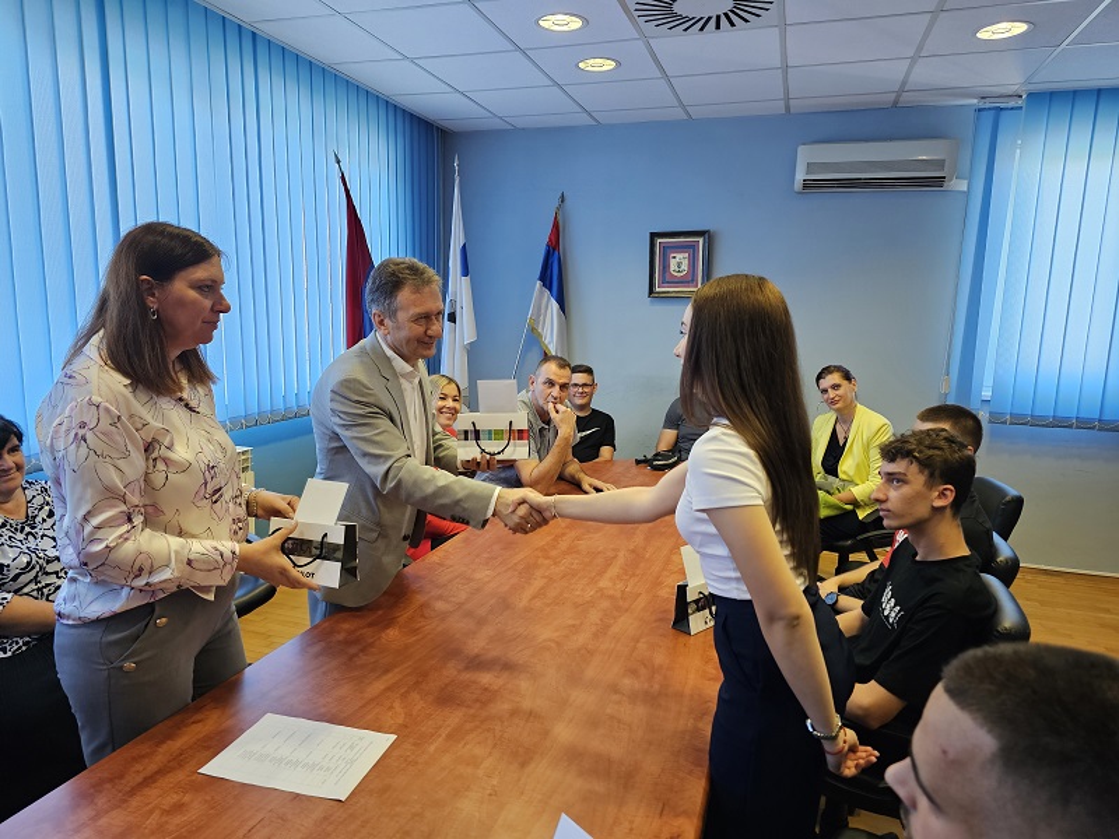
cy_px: 420
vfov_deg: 58.9
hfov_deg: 73.9
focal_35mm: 23
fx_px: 744
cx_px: 560
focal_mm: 6.3
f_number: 1.7
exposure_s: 1/100
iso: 250
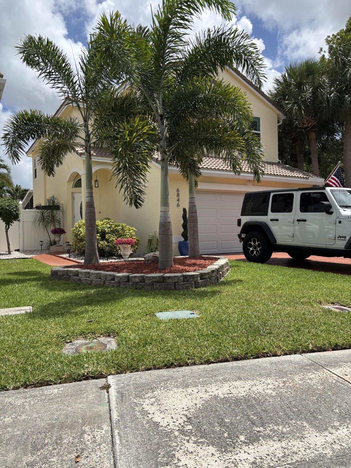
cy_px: 234
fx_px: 352
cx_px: 176
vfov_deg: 67.3
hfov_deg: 53.1
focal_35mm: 26
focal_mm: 5.96
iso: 50
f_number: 1.6
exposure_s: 1/4255
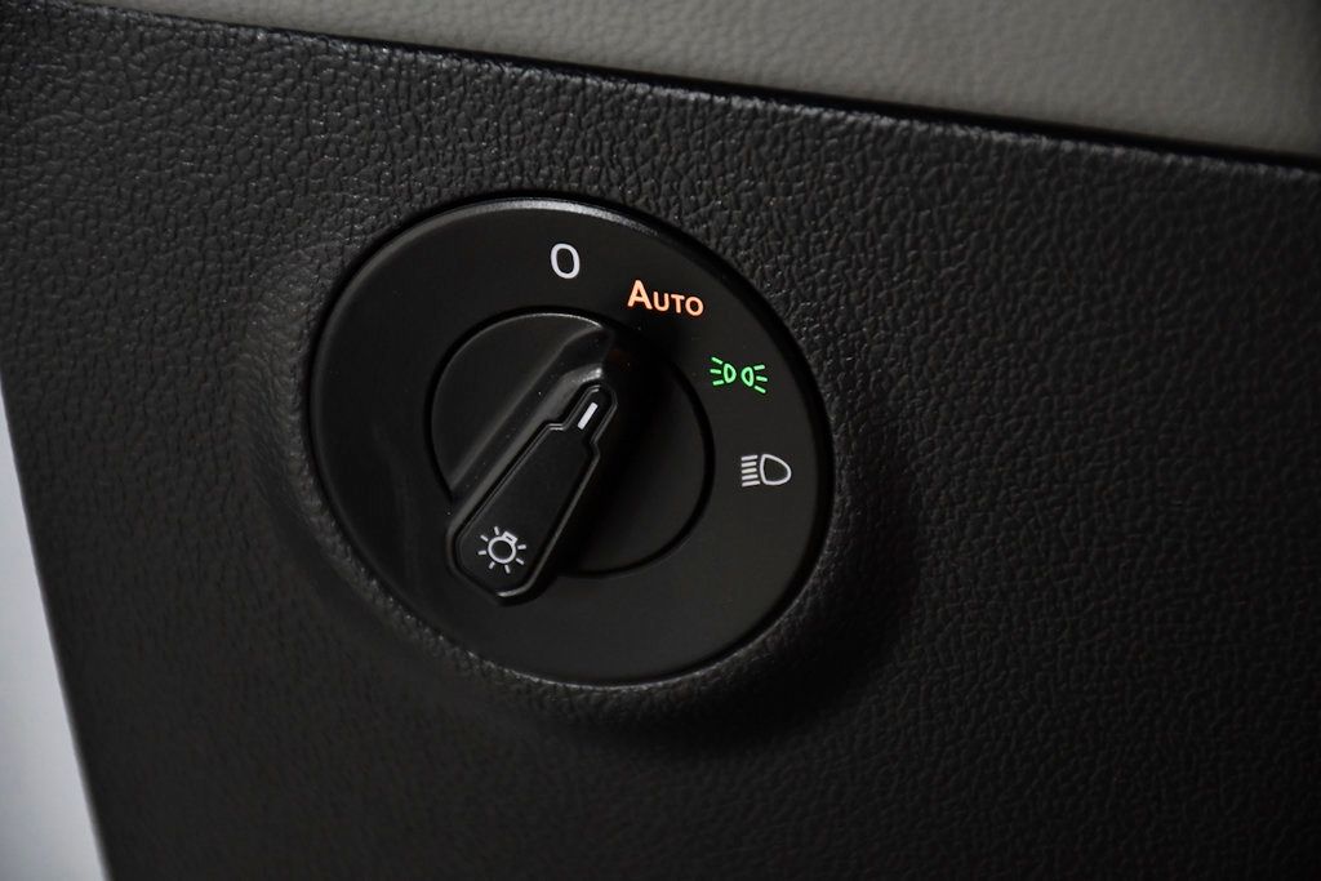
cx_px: 660
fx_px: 7706
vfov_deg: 6.5
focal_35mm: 210
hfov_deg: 9.8
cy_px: 440
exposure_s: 1/200
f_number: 5.6
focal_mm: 140
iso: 2500
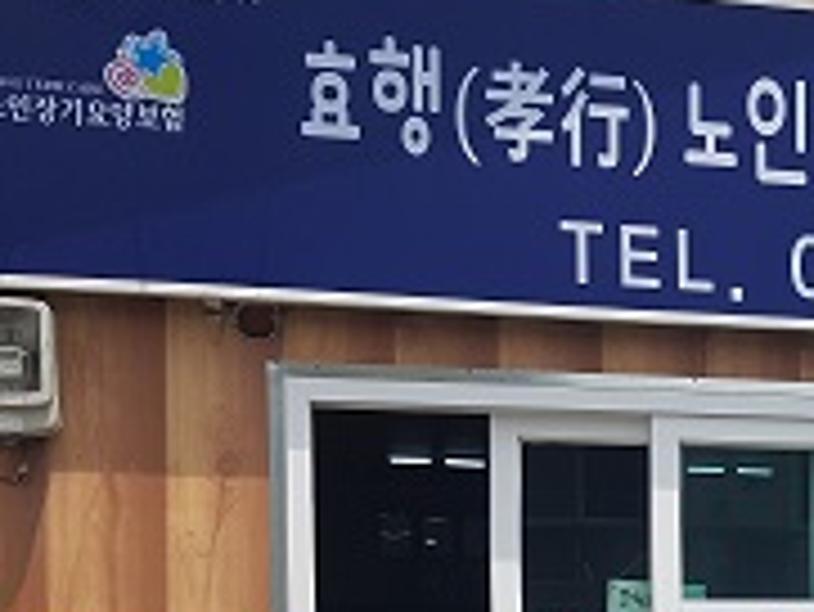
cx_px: 818
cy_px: 616
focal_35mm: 69
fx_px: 1624
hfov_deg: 26.6
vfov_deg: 20.6
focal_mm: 4.2
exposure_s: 1/3144
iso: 50
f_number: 1.7
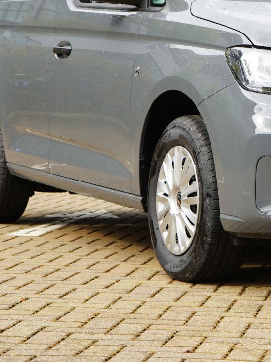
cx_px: 308
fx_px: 1450
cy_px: 112
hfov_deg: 10.5
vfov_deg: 14.2
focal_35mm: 139
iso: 100
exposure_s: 1/125
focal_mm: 45
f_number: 7.1
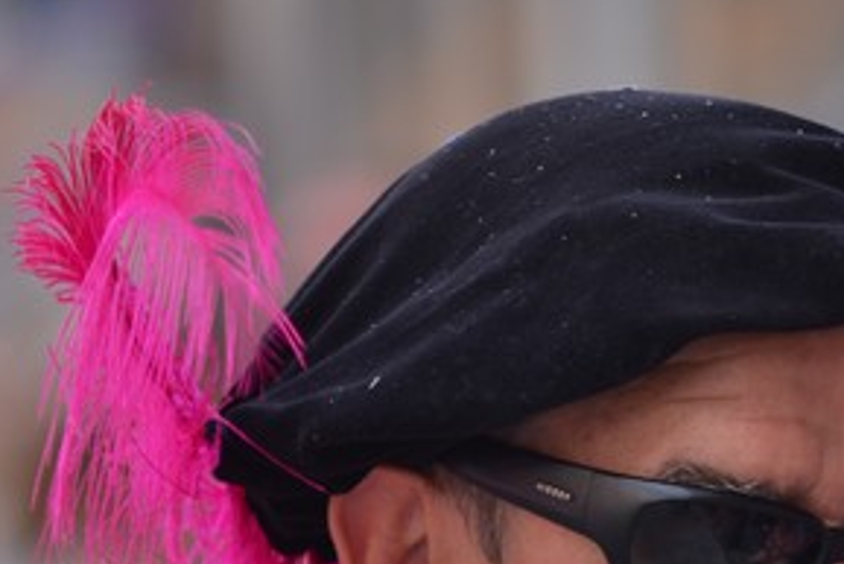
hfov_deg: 3.8
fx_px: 12603
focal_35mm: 537
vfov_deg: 2.6
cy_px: 590
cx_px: 572
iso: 100
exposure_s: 1/400
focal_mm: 135
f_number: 2.8
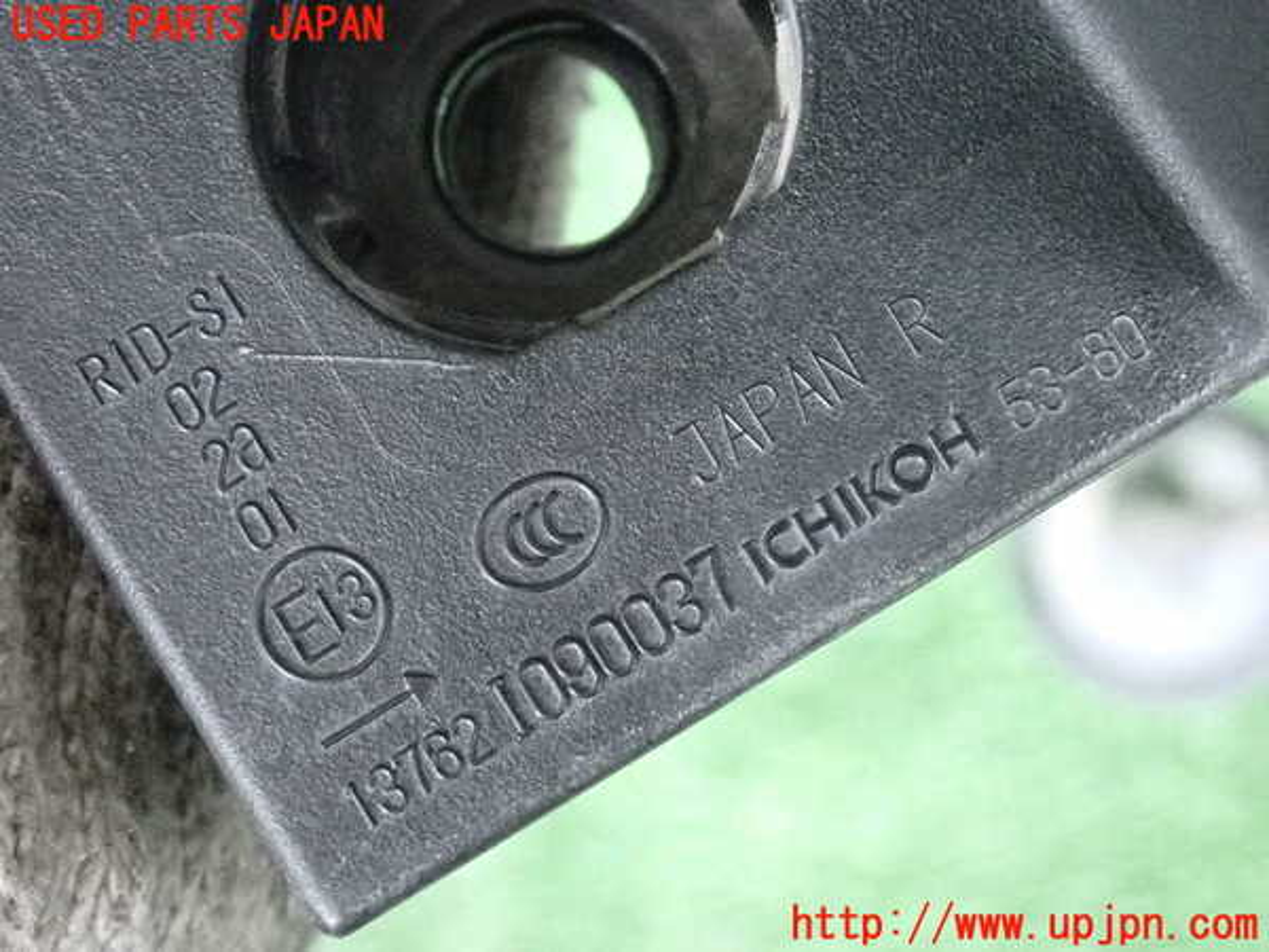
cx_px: 634
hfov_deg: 23.8
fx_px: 3006
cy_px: 476
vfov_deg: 18.0
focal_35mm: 82
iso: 6400
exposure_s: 1/125
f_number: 4.3
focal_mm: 14.62
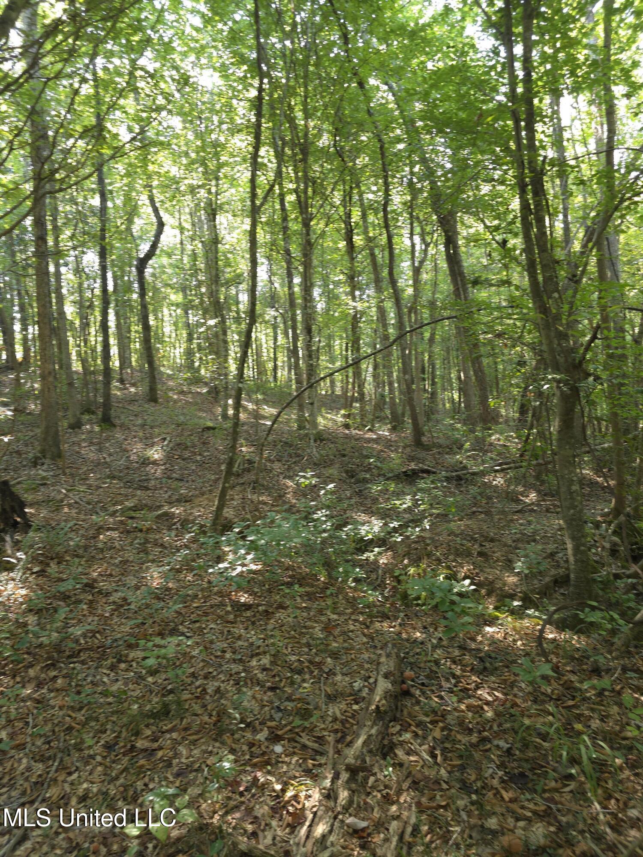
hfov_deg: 58.9
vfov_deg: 73.9
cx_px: 322
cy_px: 428
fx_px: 570
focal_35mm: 23
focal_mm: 6.3
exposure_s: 1/60
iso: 160
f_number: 1.7
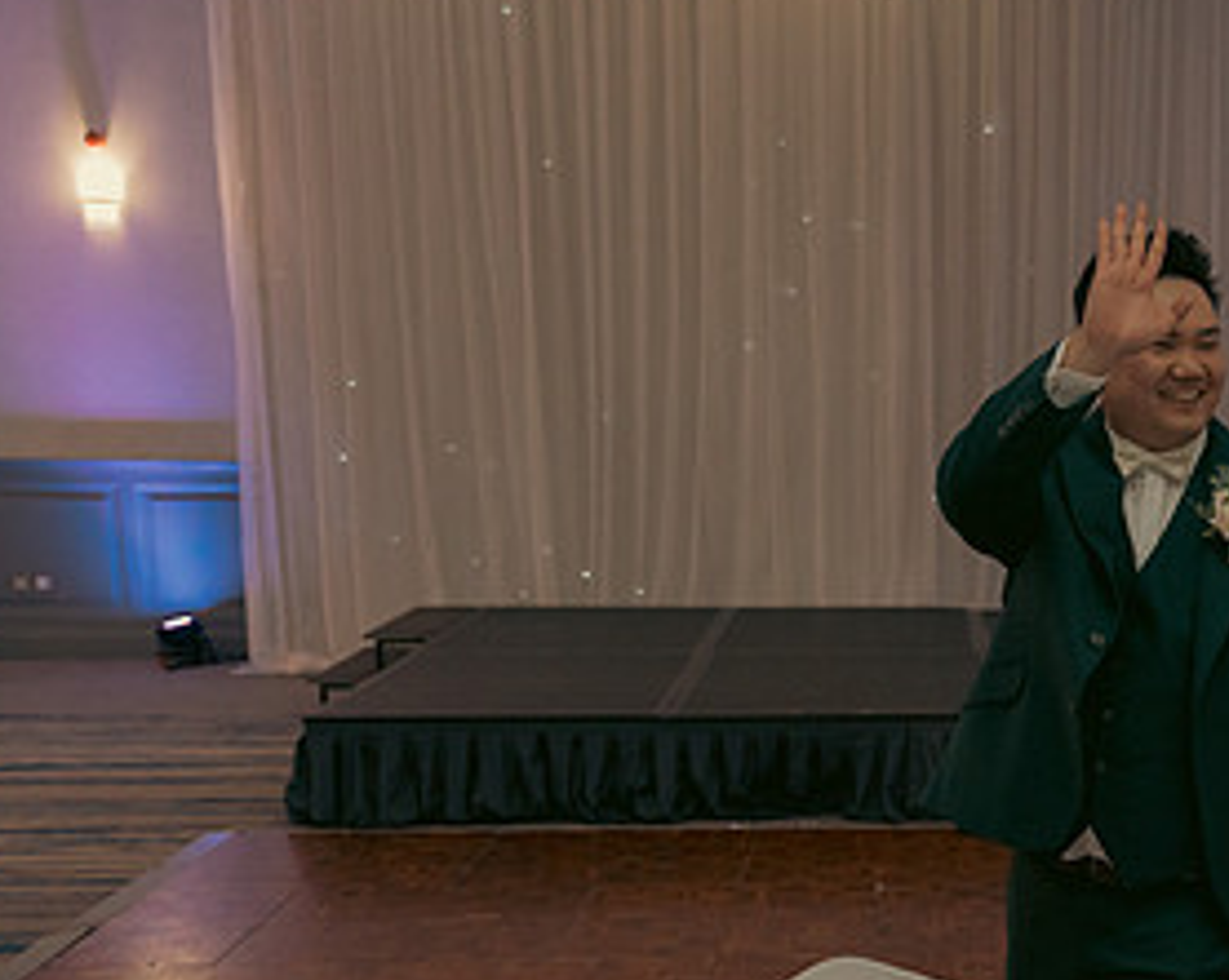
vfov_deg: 23.7
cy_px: 827
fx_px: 2289
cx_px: 1220
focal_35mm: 63
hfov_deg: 28.3
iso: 2500
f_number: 3.5
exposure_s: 1/160
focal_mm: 32
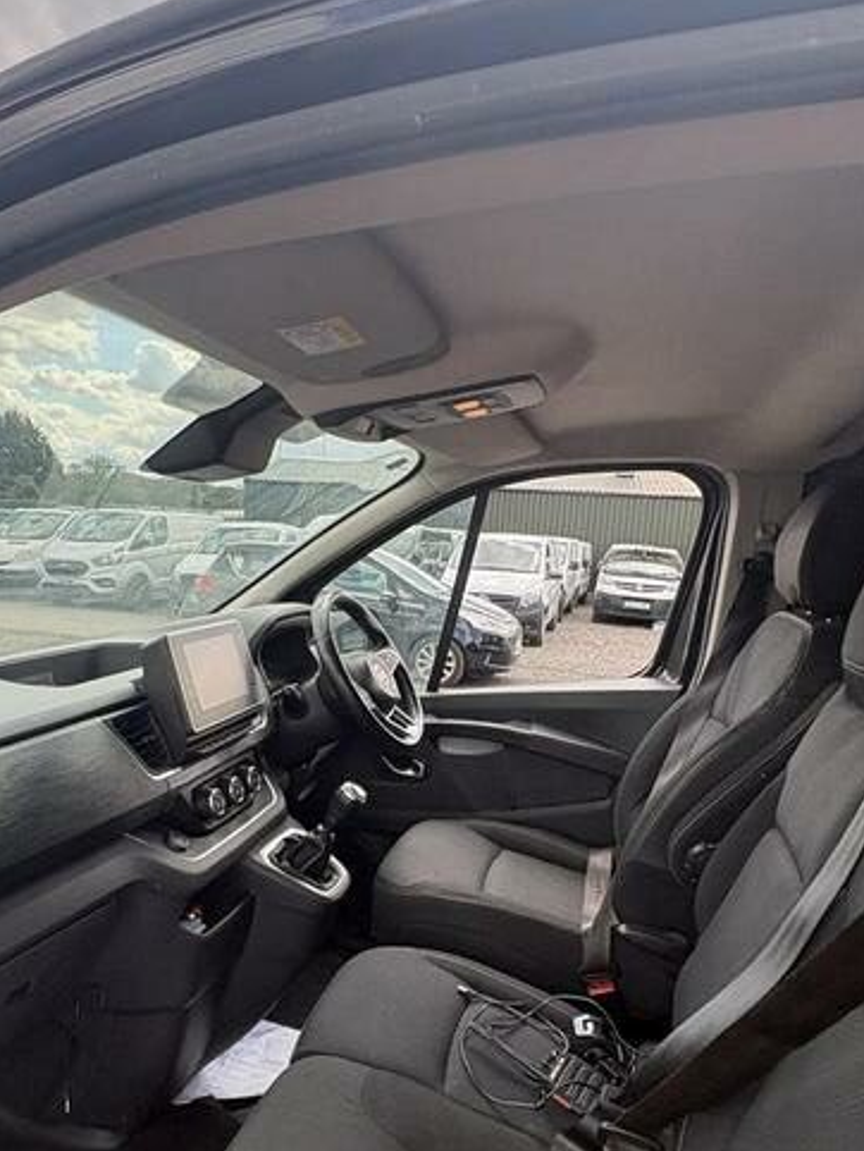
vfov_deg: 66.8
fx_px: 864
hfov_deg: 52.7
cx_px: 339
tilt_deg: -19.9
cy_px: 676
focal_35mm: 26
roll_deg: -1.1
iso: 40
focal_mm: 2.22
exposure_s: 1/276
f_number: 2.2
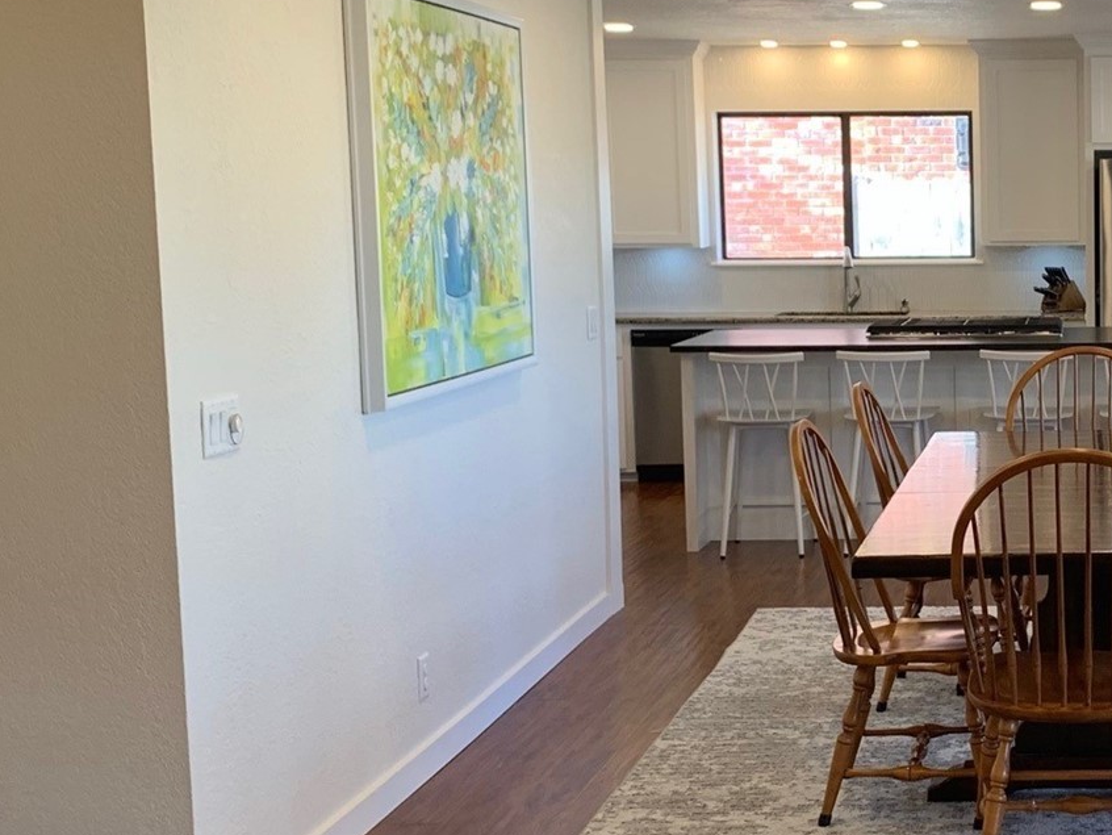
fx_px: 1896
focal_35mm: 59
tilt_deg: -5.9
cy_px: 443
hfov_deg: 30.4
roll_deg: +0.7
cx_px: 1111
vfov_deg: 24.8
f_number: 1.8
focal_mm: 4.25
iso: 50
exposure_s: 1/60
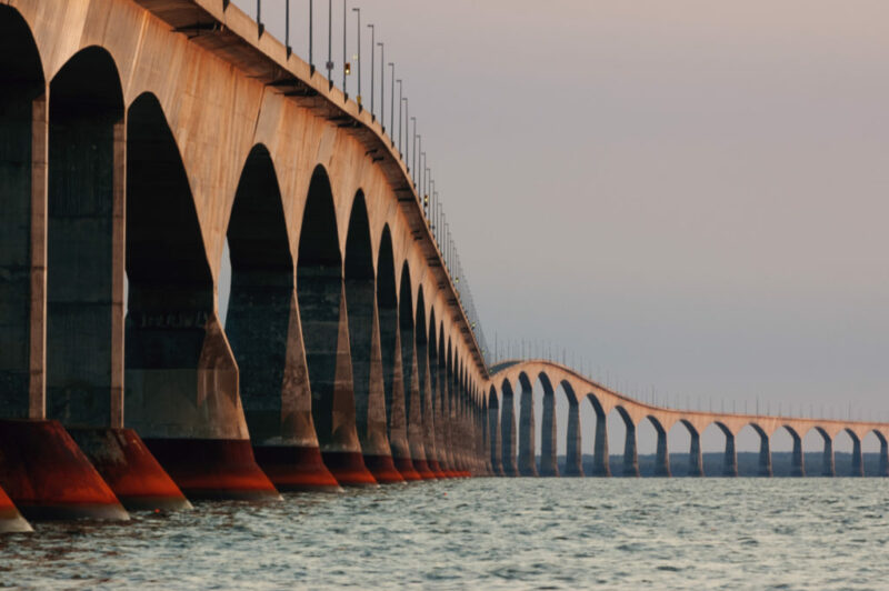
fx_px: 11103
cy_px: 296
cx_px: 444
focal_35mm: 450
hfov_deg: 4.6
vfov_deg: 3.0
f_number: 16
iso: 200
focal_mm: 300
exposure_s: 1/6
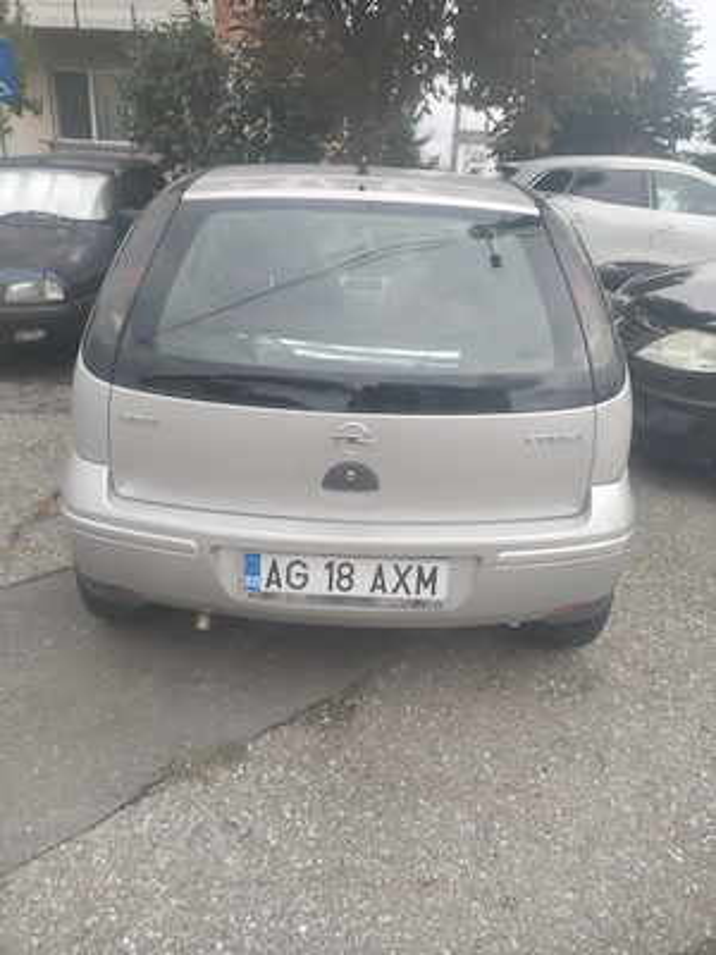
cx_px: 358
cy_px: 478
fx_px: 800
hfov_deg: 48.2
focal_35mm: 29
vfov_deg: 61.7
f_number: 1.8
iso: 120
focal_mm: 4.75
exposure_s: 1/672
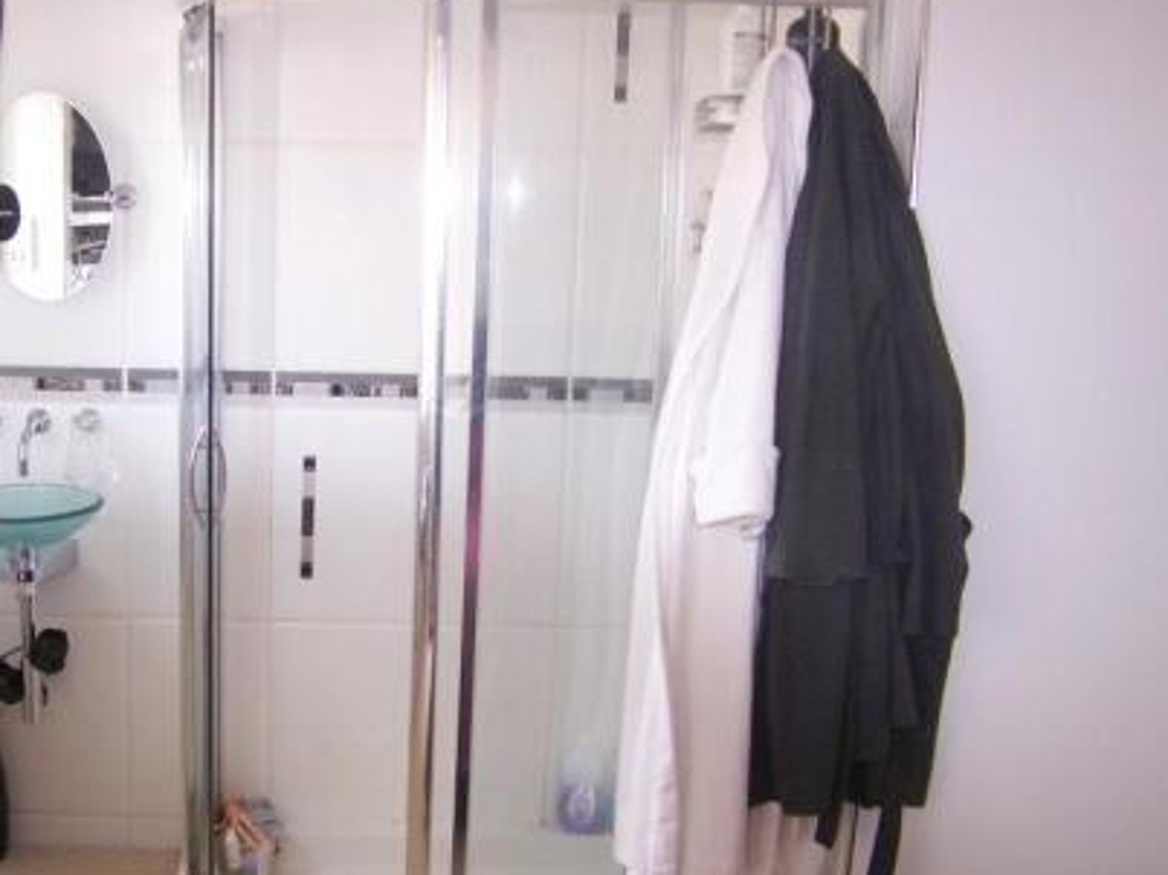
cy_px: 453
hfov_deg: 34.4
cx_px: 332
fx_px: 1855
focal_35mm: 55
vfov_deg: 26.5
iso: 160
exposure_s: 1/25
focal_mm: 6.3
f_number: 2.8
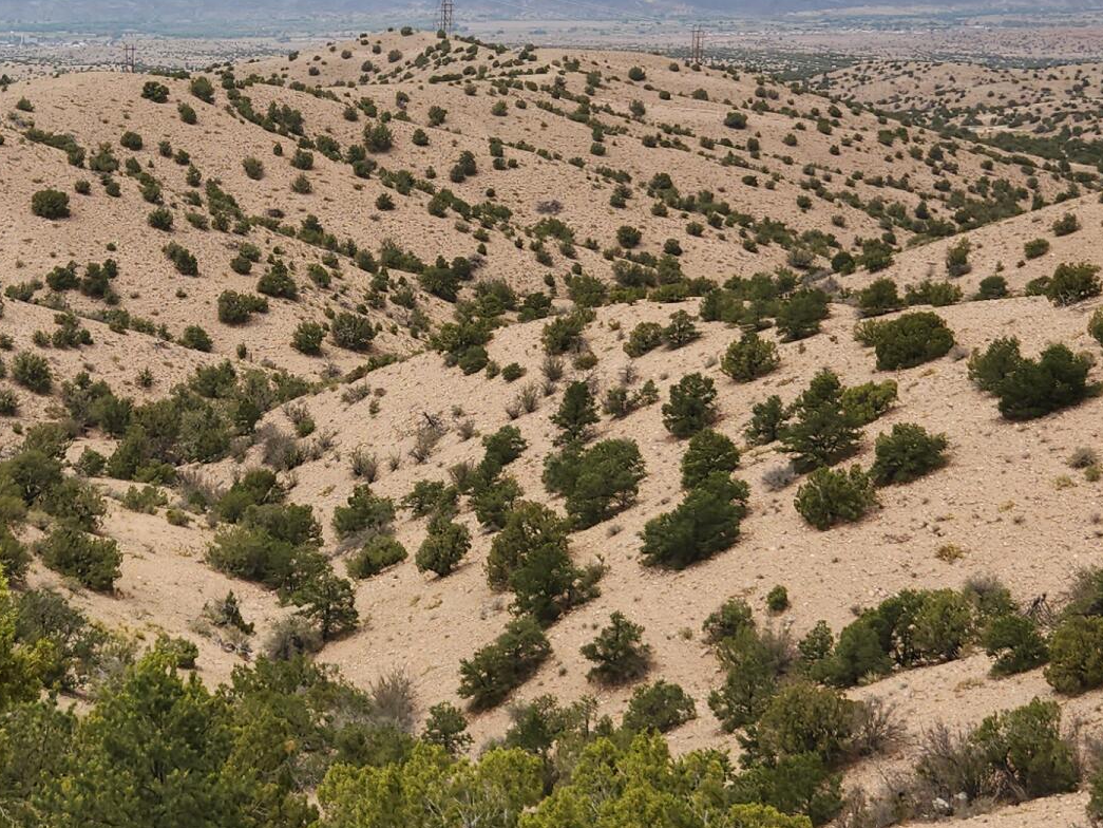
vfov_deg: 22.3
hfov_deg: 29.1
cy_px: 417
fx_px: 2103
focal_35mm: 66
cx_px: 319
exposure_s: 1/1425
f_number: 1.8
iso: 20
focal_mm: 5.4
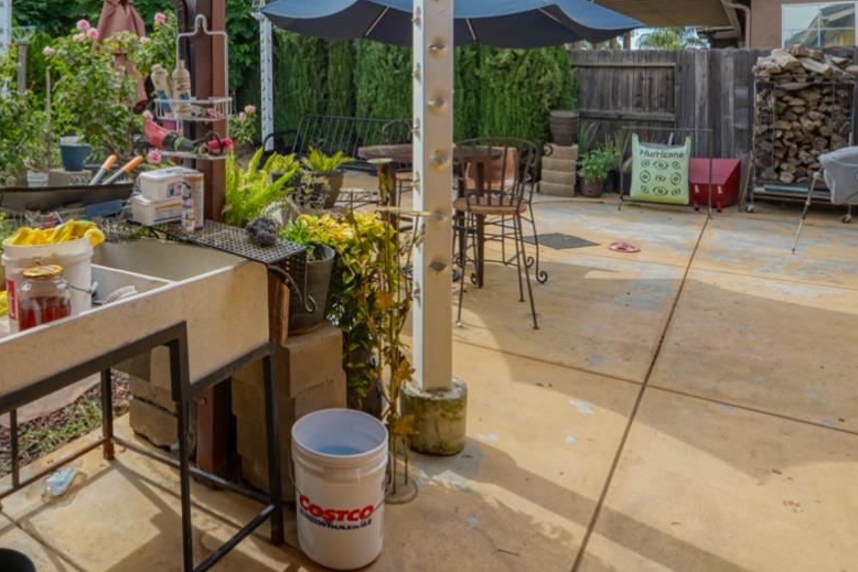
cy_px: 94
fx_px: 644
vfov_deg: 44.9
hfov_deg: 64.9
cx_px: 259
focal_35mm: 27
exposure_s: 1/200
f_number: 10
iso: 400
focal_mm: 14
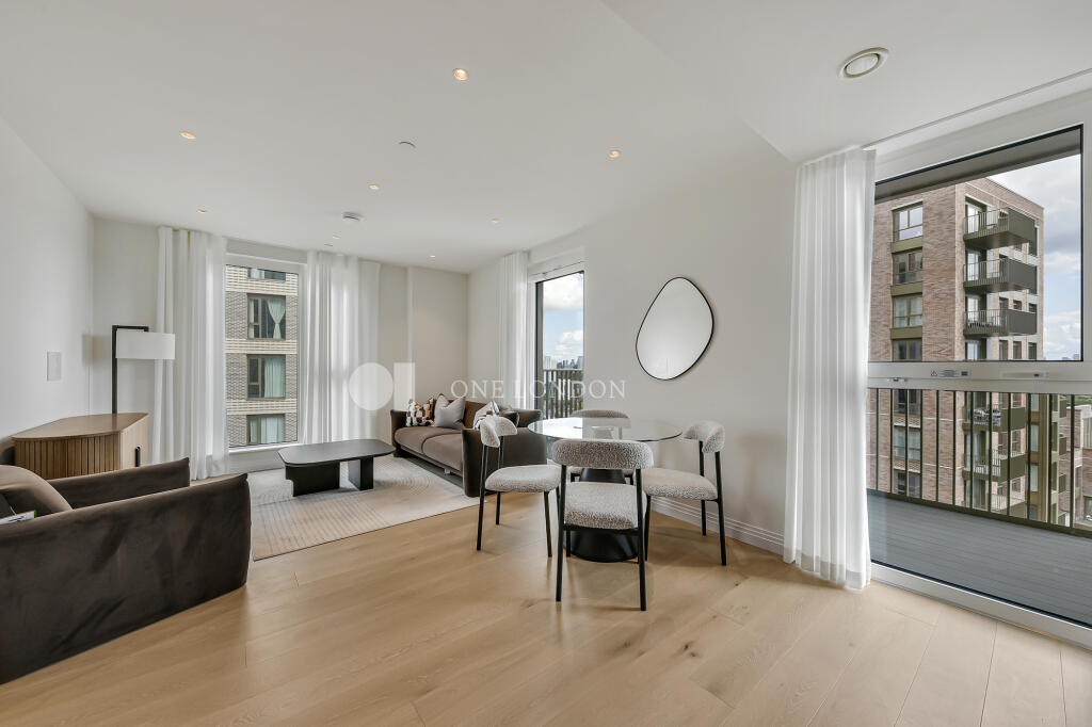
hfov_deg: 112.6
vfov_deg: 90.0
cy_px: 364
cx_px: 546
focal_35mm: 12
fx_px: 364
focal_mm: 12
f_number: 13
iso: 400
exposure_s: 1/15
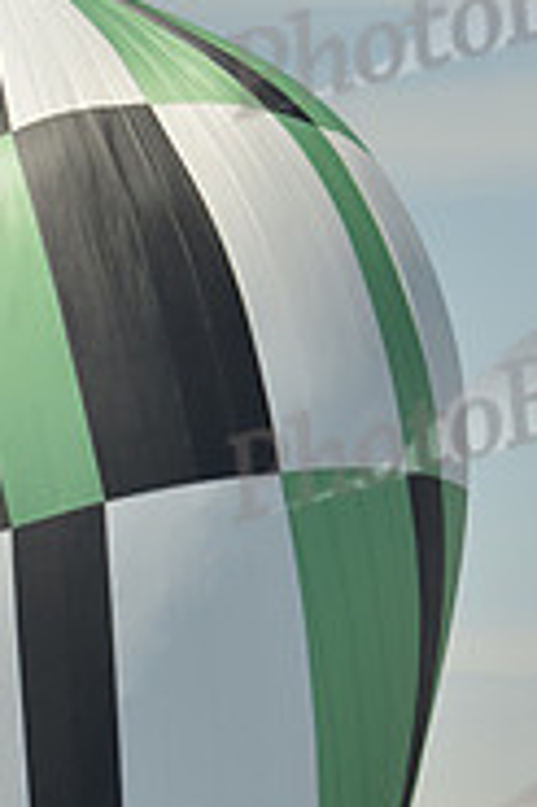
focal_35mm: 627
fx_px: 14054
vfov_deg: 3.3
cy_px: 698
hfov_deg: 2.2
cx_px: 2
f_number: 9
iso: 280
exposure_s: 1/1600
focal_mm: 200
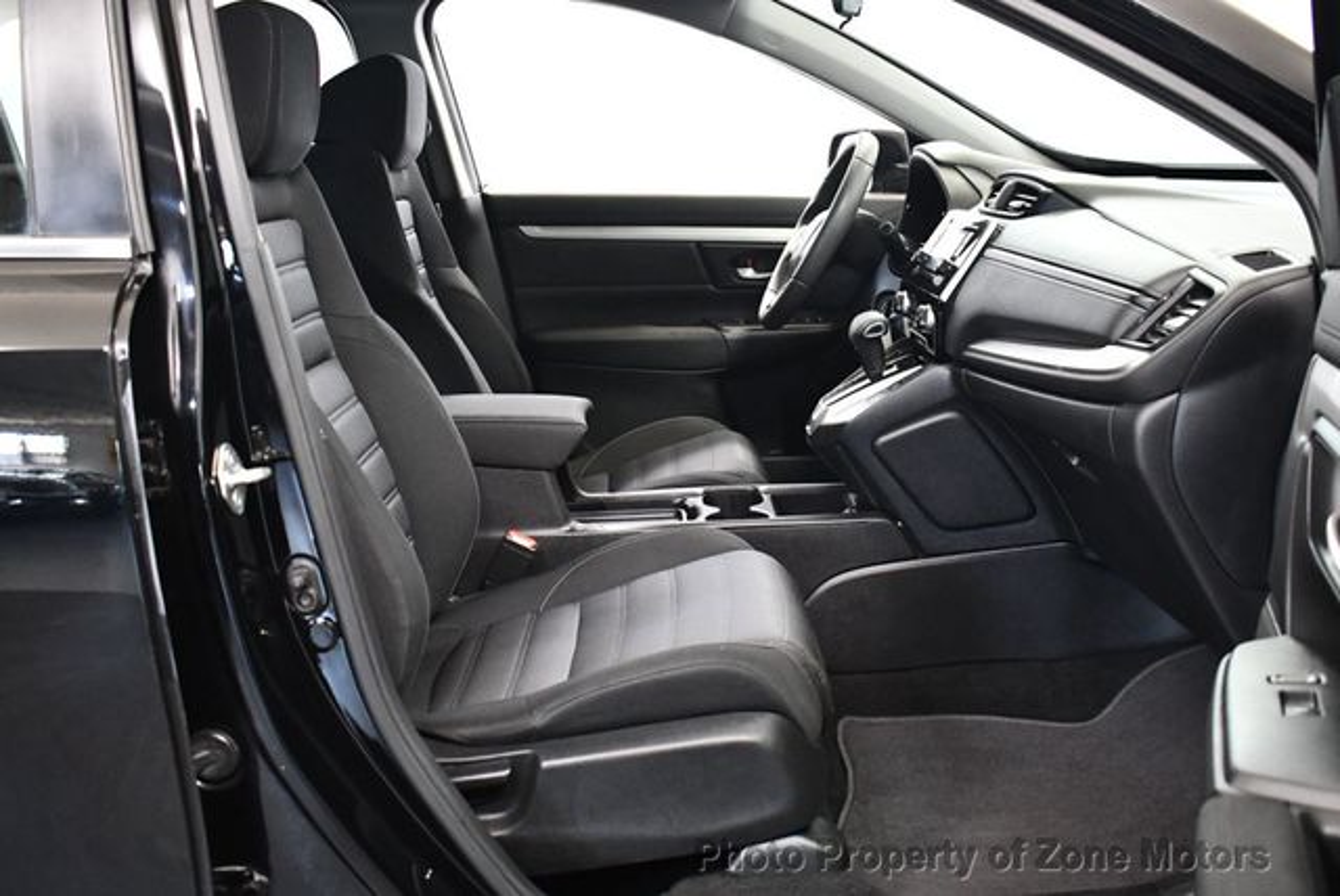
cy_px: 448
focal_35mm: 36
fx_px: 1341
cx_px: 670
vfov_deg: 36.9
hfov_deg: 53.1
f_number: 3.5
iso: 3200
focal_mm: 18
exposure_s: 1/80
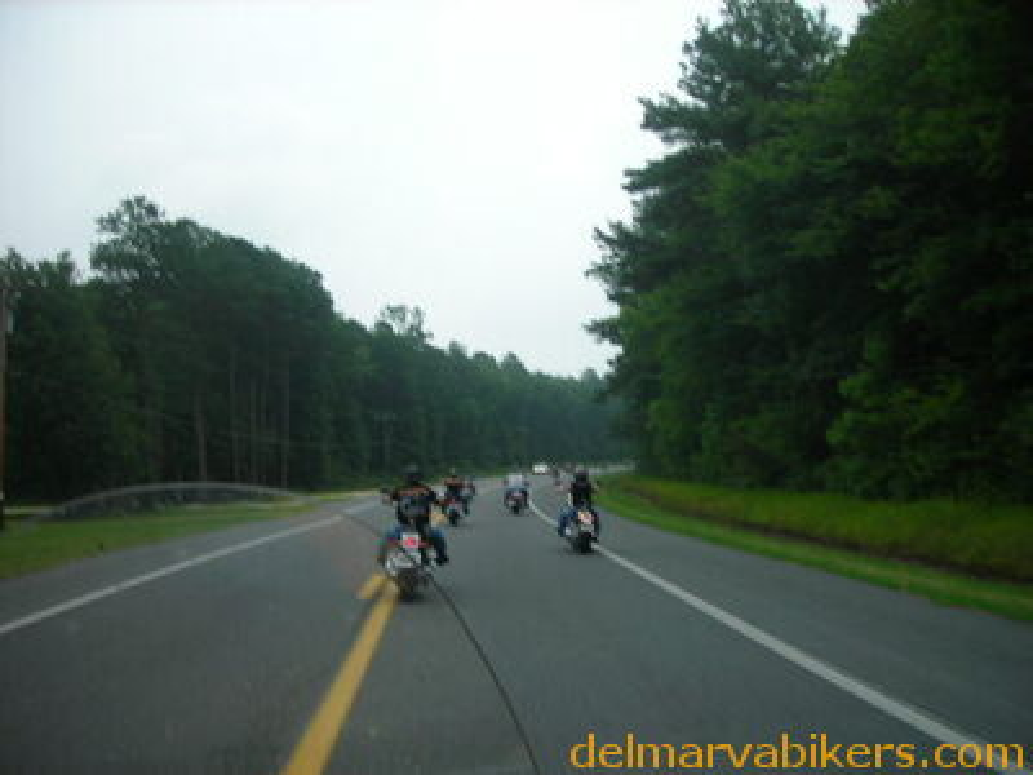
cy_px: 388
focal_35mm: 38
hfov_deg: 49.0
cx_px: 516
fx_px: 1134
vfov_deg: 37.7
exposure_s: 1/150
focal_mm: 6.3
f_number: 6.4
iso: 50
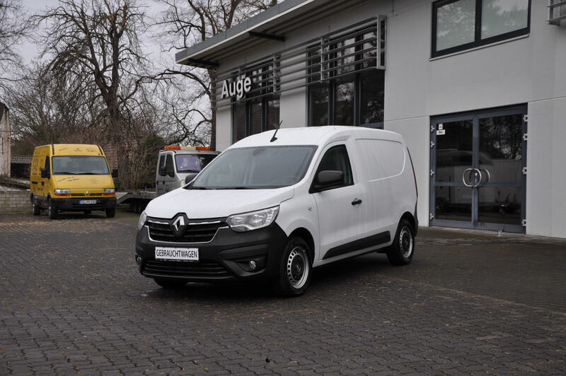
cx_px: 283
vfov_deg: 26.4
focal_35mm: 51
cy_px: 188
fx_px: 801
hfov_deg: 38.9
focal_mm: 34
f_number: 6.3
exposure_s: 1/160
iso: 200
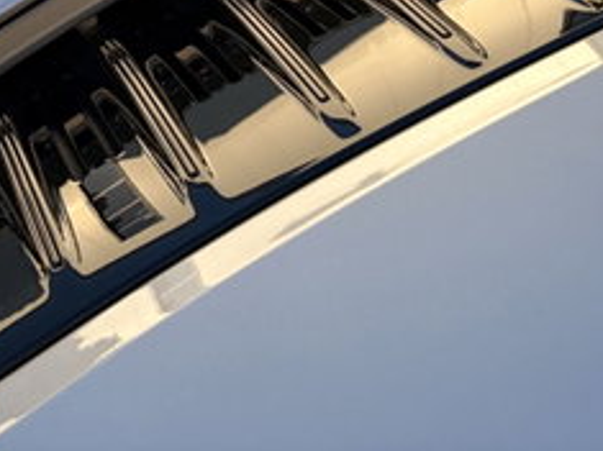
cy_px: -284
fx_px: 1480
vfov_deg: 15.6
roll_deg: +1.1
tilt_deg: -34.0
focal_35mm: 85
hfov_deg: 22.9
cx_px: 180
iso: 50
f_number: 1.6
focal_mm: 5.96
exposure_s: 1/987
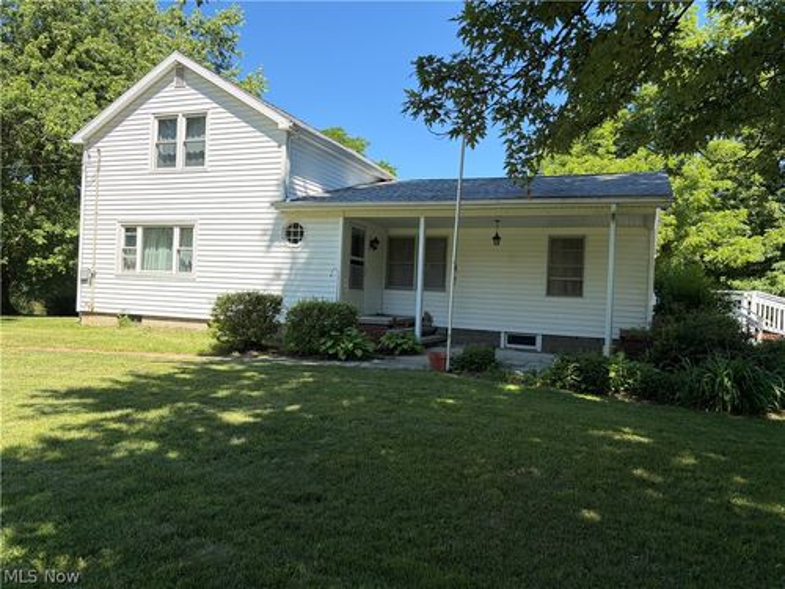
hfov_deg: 67.3
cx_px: 392
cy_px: 294
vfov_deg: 53.1
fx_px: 590
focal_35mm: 26
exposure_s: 1/1848
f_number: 1.6
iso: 64
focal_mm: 5.96
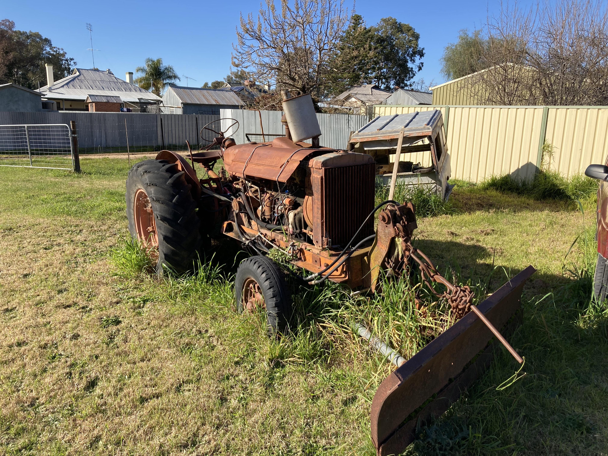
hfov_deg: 63.4
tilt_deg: -11.8
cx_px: 304
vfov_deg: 49.7
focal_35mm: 28
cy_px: 228
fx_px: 492
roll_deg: -1.7
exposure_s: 1/1043
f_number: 1.8
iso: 20
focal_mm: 3.99
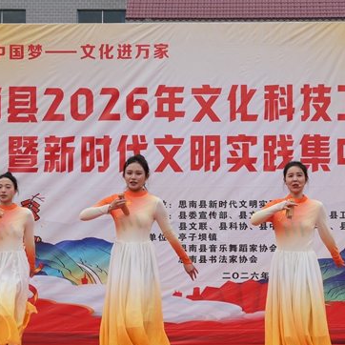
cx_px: 254
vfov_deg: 16.3
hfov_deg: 16.2
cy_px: 186
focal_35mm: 107
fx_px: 1207
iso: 100
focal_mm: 38
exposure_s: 1/200
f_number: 8
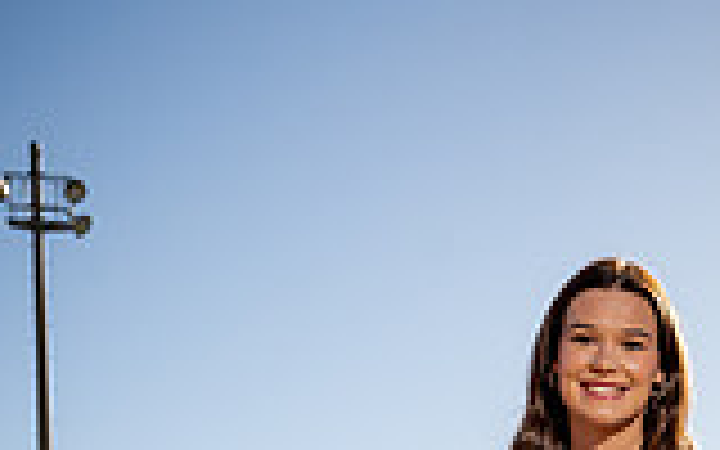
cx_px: 626
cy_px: 976
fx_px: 2021
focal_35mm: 103
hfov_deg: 19.9
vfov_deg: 11.2
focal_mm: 36
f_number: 5.6
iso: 100
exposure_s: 1/250
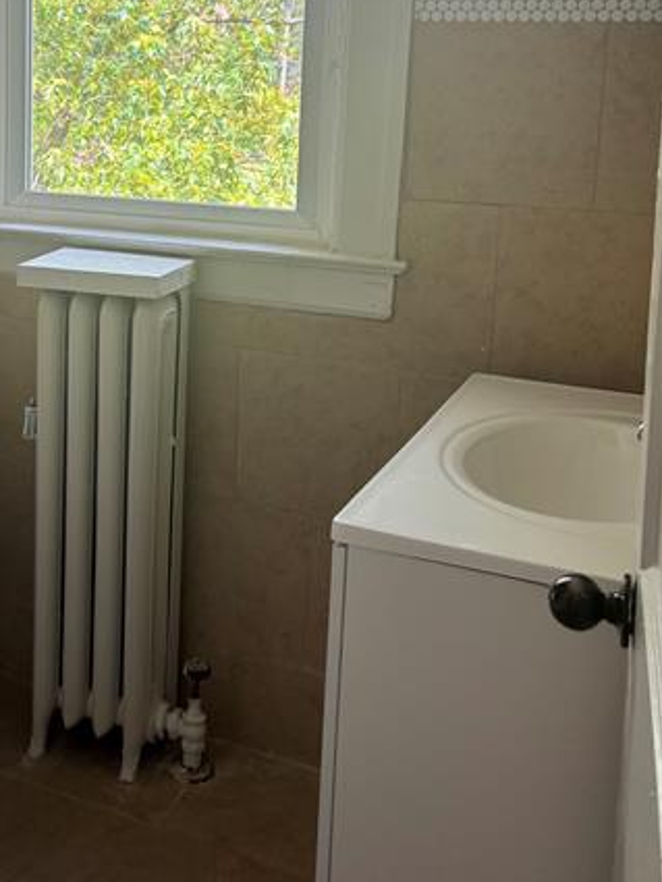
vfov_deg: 39.6
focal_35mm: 47
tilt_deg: -6.6
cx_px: 66
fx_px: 1198
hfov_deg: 29.6
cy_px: 251
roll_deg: -1.2
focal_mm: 5.96
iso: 64
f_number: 1.6
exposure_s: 1/121
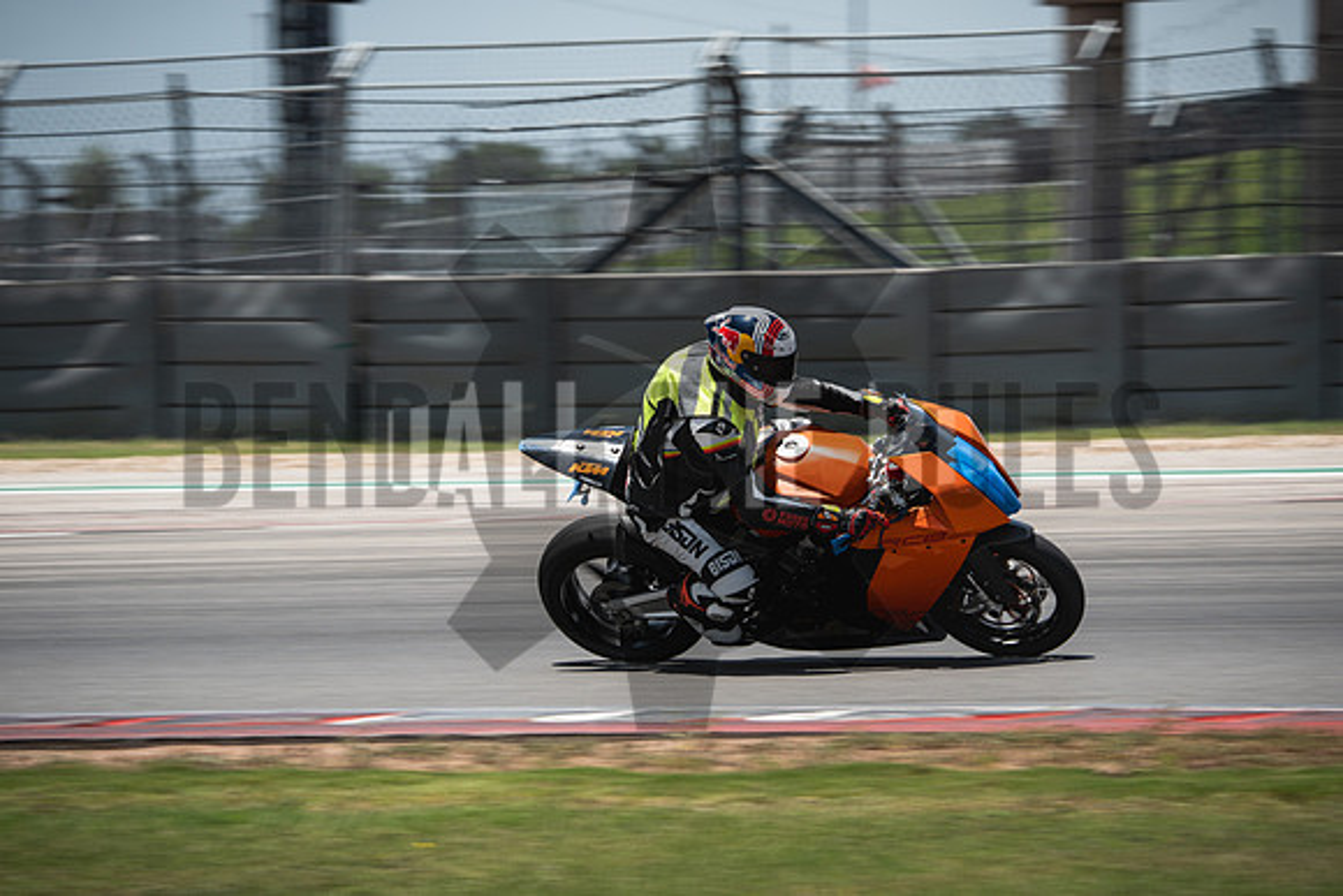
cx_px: 672
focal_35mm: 300
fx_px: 11194
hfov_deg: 6.9
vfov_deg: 4.6
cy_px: 448
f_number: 8
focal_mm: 200
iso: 160
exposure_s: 1/250
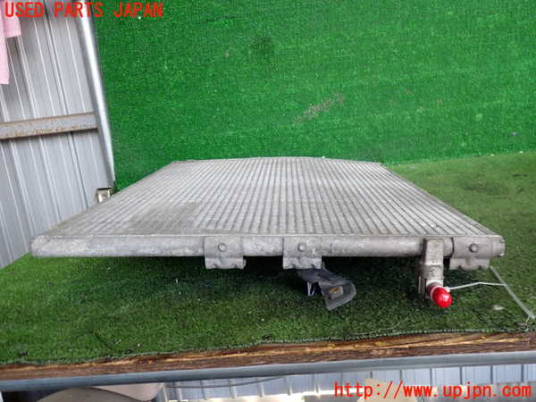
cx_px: 268
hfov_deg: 60.0
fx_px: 465
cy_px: 201
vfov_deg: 46.8
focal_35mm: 30
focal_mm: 5.4
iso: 200
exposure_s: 1/100
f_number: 2.3
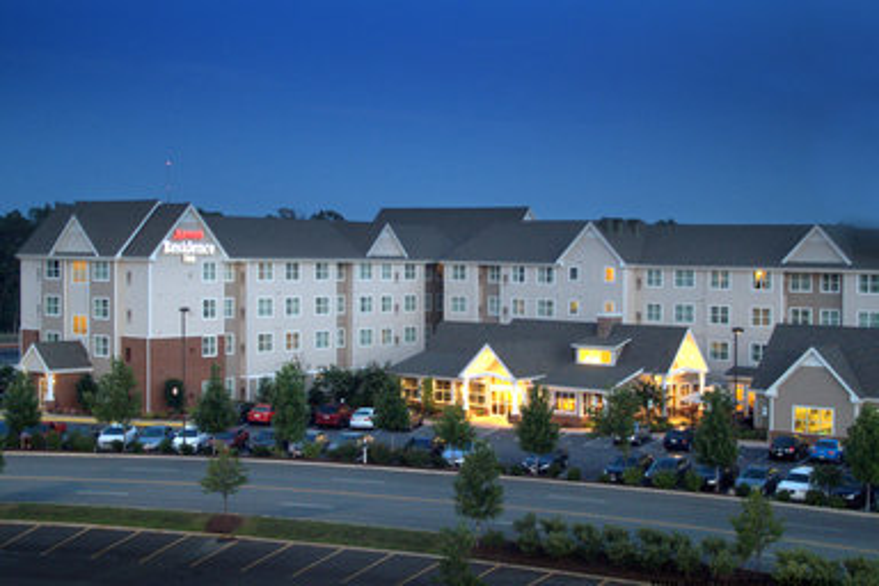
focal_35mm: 54
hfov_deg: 36.9
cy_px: 293
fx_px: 1318
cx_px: 440
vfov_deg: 25.1
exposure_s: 1
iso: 800
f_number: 27
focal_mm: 36
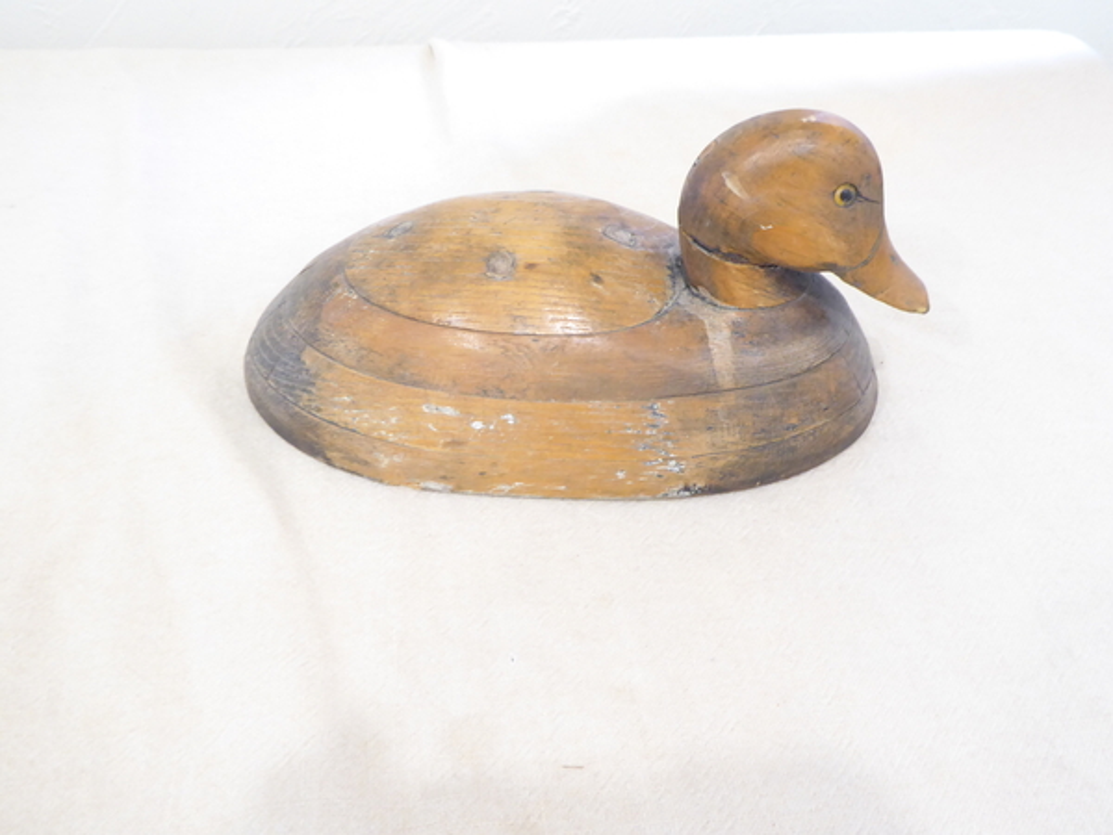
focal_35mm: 36
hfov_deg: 51.4
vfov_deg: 39.7
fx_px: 1157
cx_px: 556
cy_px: 418
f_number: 3.7
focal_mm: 6.3
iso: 400
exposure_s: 1/8
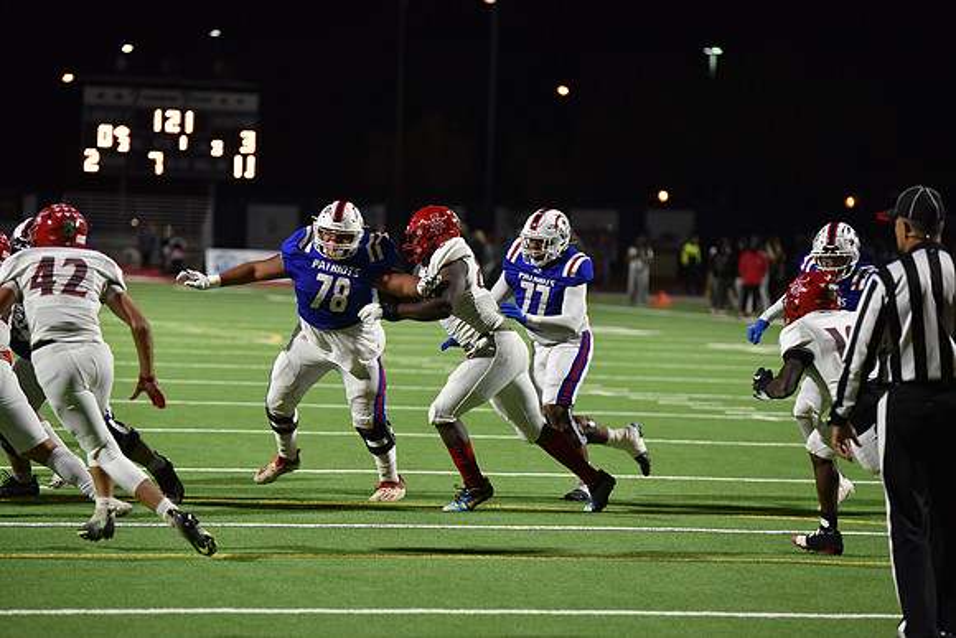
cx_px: 478
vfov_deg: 8.6
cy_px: 319
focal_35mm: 160
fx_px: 4250
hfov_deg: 12.8
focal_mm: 160
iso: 2200
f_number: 2.8
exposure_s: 1/500
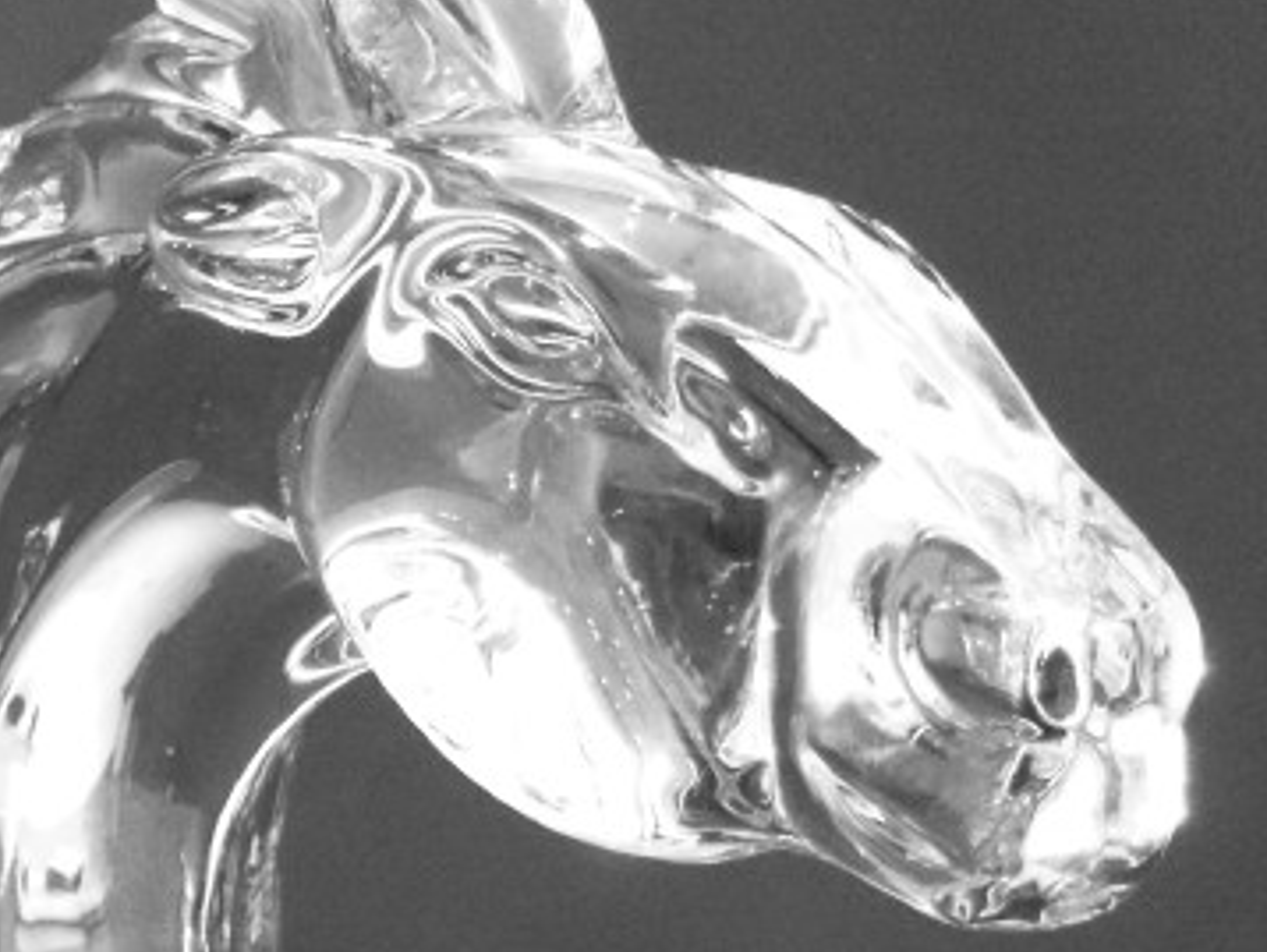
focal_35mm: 100
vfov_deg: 14.4
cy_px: 1136
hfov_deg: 19.3
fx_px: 3663
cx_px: 163
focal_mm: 6.3
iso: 400
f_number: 3
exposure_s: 1/13
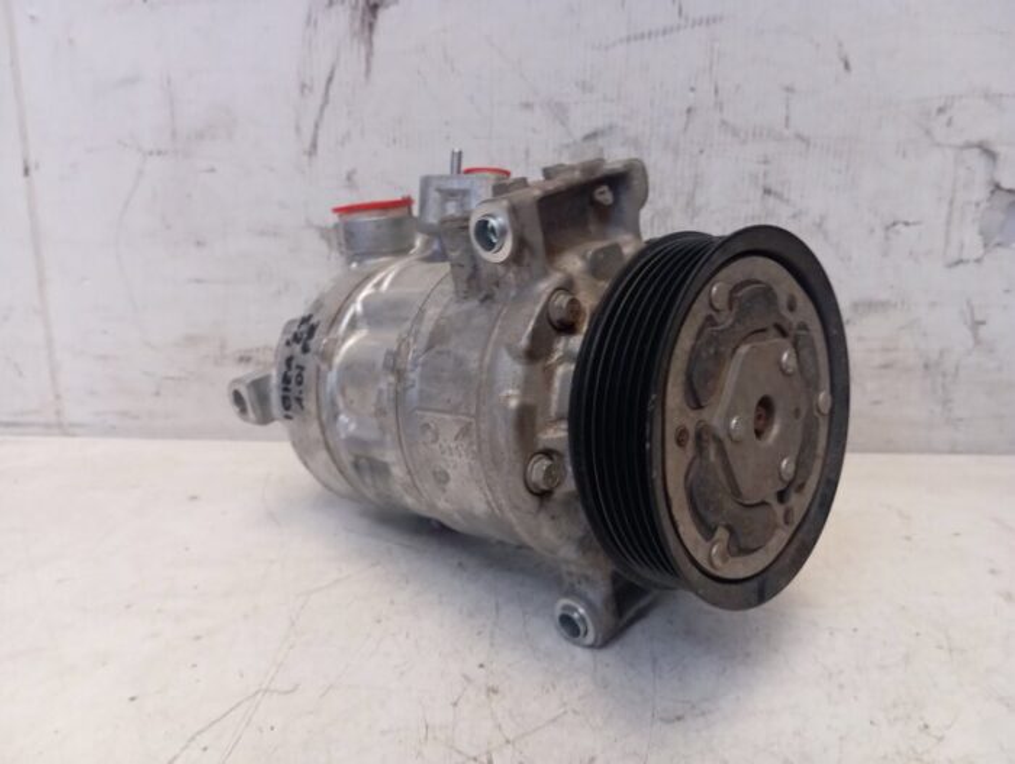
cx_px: 508
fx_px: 822
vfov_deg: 49.9
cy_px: 382
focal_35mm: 28
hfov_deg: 63.4
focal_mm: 4.22
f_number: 1.8
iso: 514
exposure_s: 1/33.3
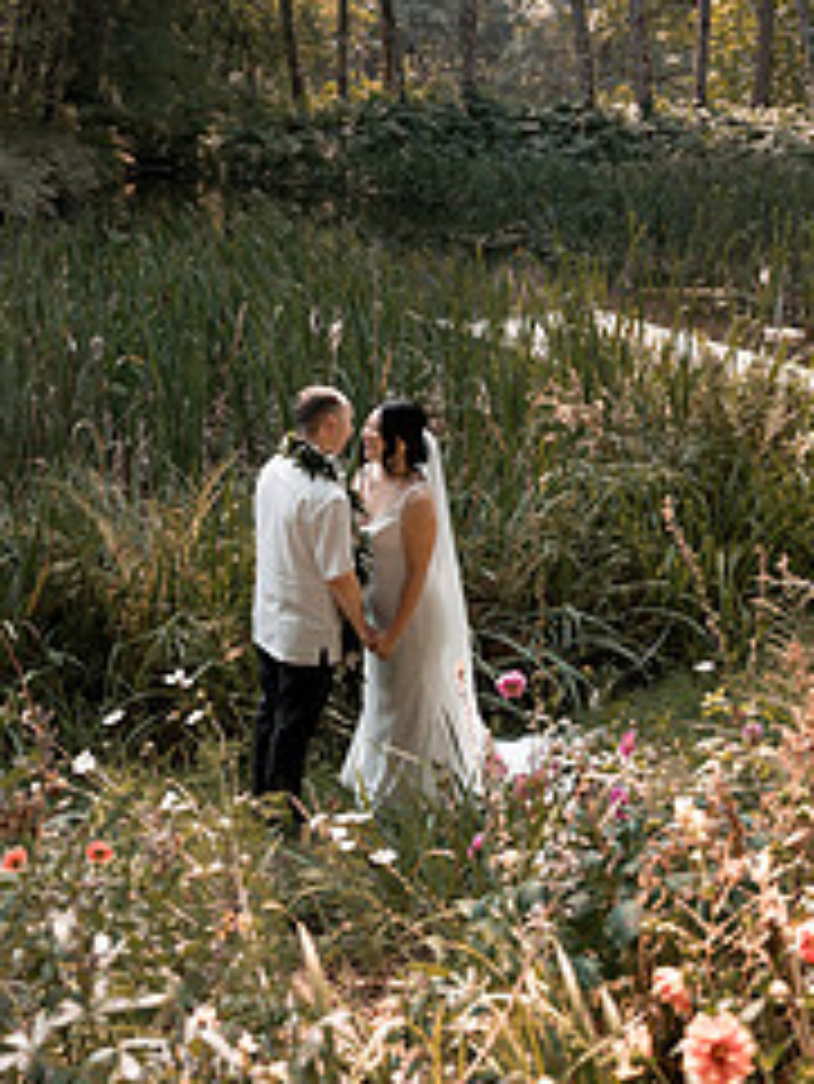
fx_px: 1347
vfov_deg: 42.3
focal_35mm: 43
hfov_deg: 33.6
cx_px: 378
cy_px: 252
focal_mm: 24
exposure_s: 1/1250
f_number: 2.8
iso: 160
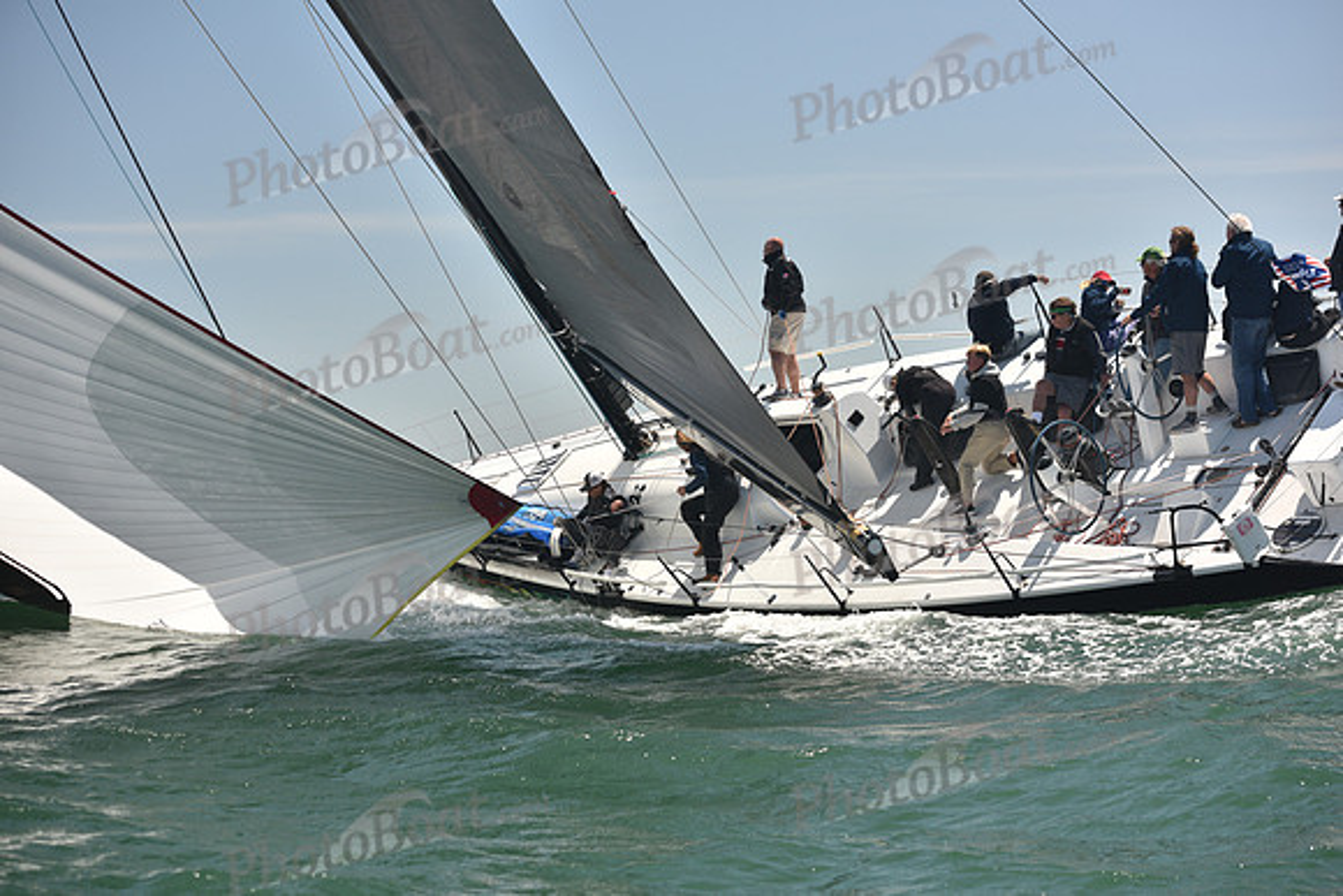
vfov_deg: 19.5
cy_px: 448
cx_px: 672
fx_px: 2612
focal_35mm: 70
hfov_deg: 28.8
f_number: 4.5
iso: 250
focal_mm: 70
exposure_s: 1/800
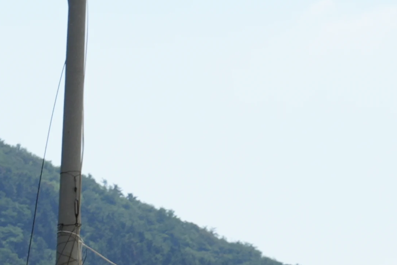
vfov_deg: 4.8
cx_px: -406
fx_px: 3110
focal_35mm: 282
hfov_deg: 7.0
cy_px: 590
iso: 100
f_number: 10
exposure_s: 1/160
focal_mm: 44
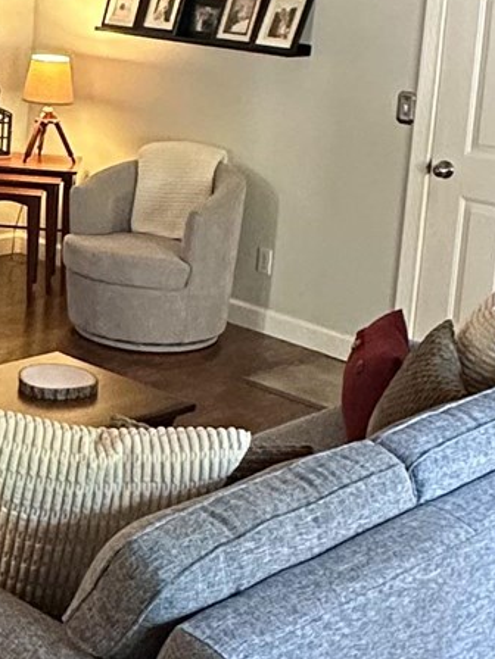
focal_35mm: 72
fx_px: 1373
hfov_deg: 20.1
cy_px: 166
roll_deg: -4.7
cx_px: 63
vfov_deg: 26.7
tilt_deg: -9.7
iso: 1000
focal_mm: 2.22
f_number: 2.2
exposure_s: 1/60
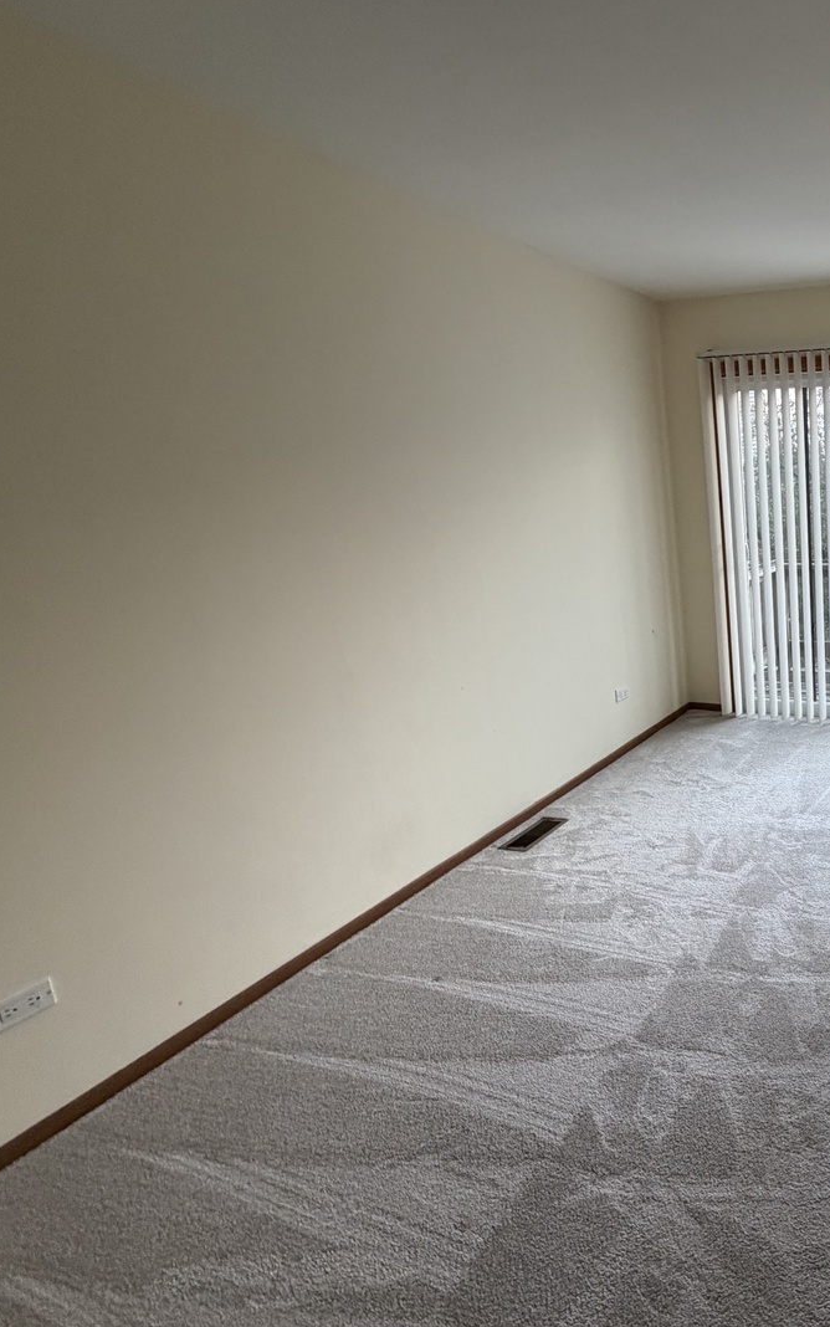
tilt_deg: -13.2
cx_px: 849
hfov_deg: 48.1
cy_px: 657
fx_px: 723
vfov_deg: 85.0
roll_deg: +2.0
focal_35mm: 20
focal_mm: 2.22
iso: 320
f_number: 2.2
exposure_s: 1/60
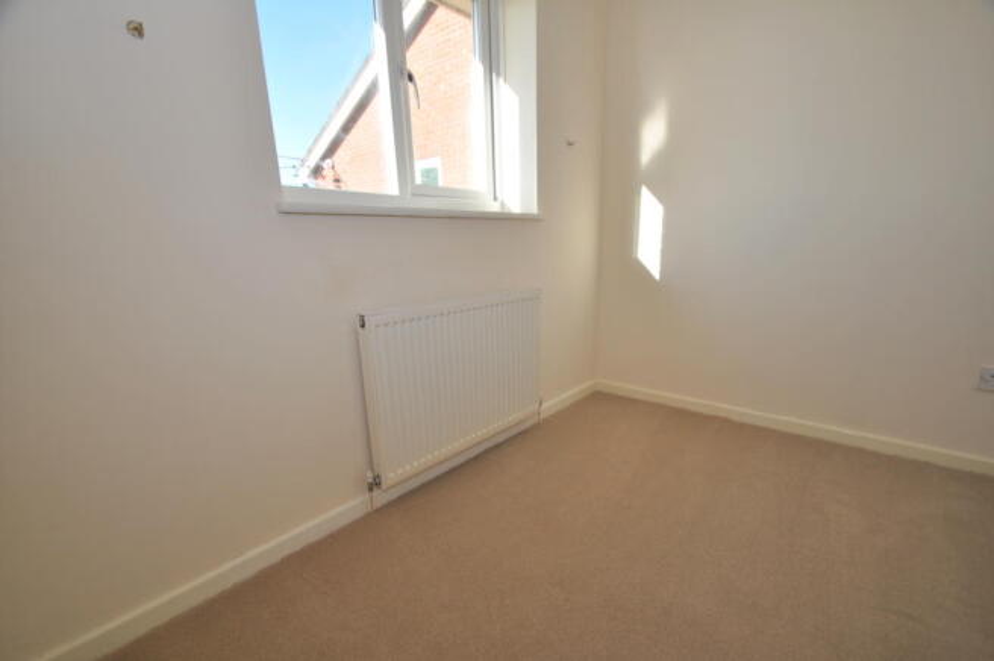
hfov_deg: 100.4
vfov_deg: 77.2
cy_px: 330
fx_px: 414
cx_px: 497
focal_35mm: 15
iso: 250
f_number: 5.6
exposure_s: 1/125
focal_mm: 10
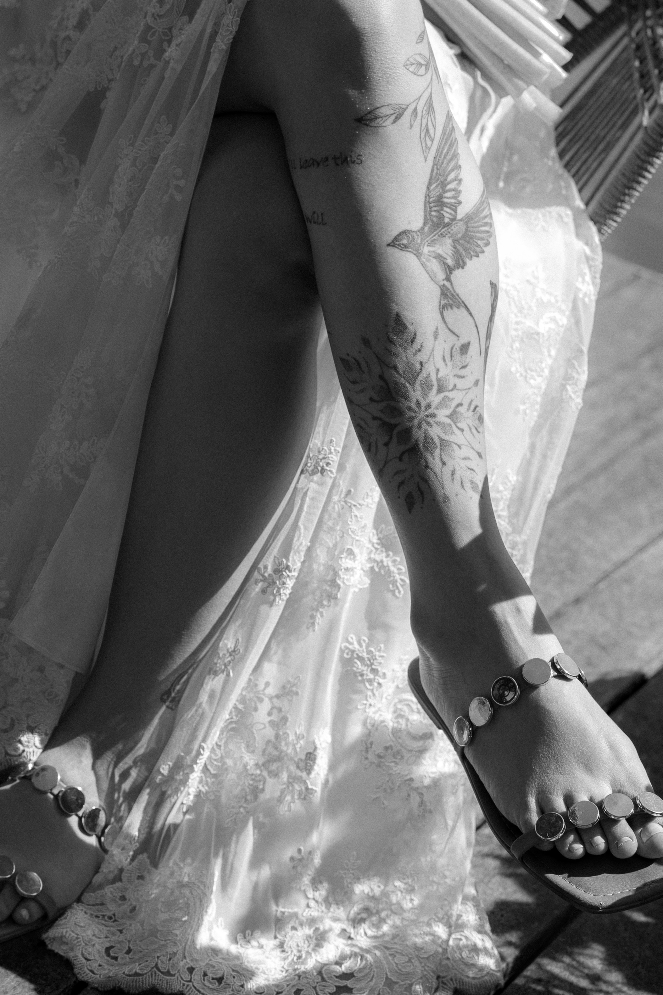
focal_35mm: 102
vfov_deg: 20.0
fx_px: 2818
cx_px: 286
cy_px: 398
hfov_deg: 13.4
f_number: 3.5
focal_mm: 56
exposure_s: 1/640
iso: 100
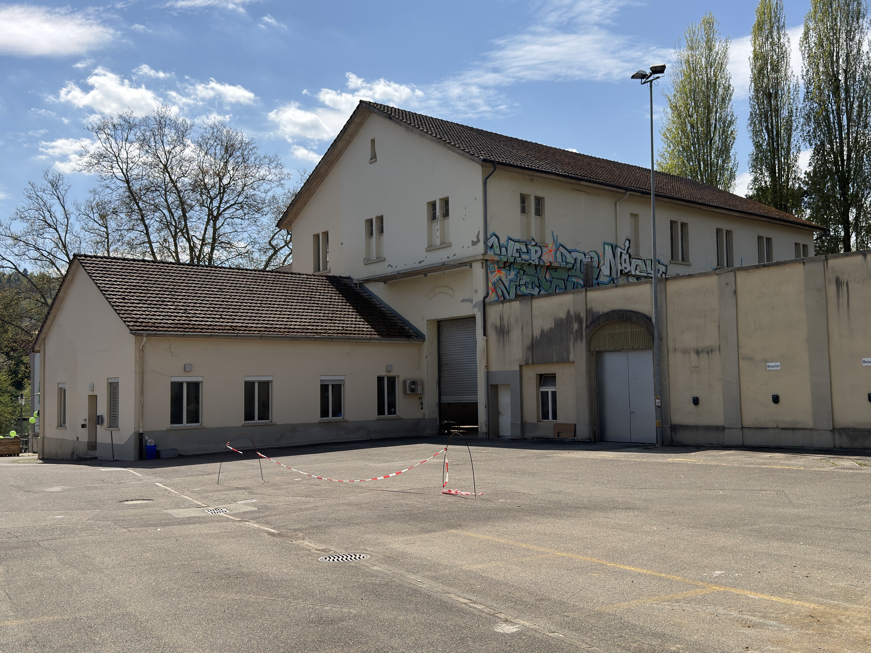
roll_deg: +1.3
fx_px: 881
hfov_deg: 52.6
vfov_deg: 40.7
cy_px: 326
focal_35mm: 35
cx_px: 436
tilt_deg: +3.5
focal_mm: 6.76
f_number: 1.78
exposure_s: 1/8264
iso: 80
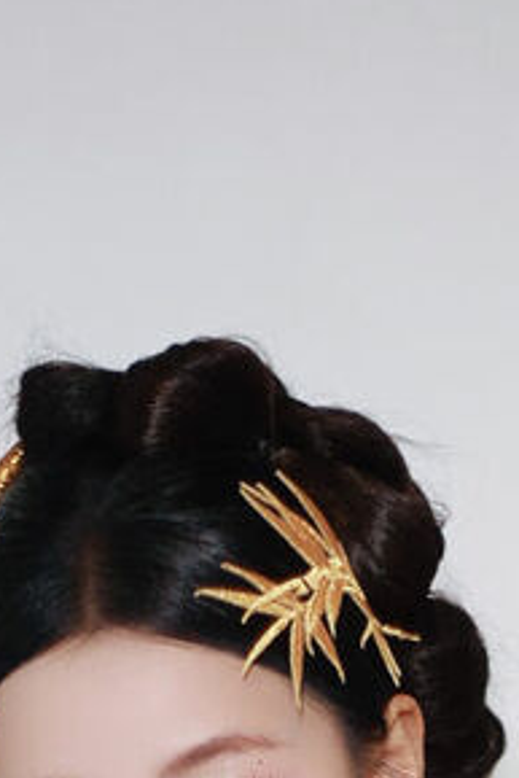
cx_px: 406
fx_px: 5767
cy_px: 1587
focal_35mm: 267
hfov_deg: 5.1
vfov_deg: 7.4
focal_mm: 50
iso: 500
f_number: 1.8
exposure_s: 1/250
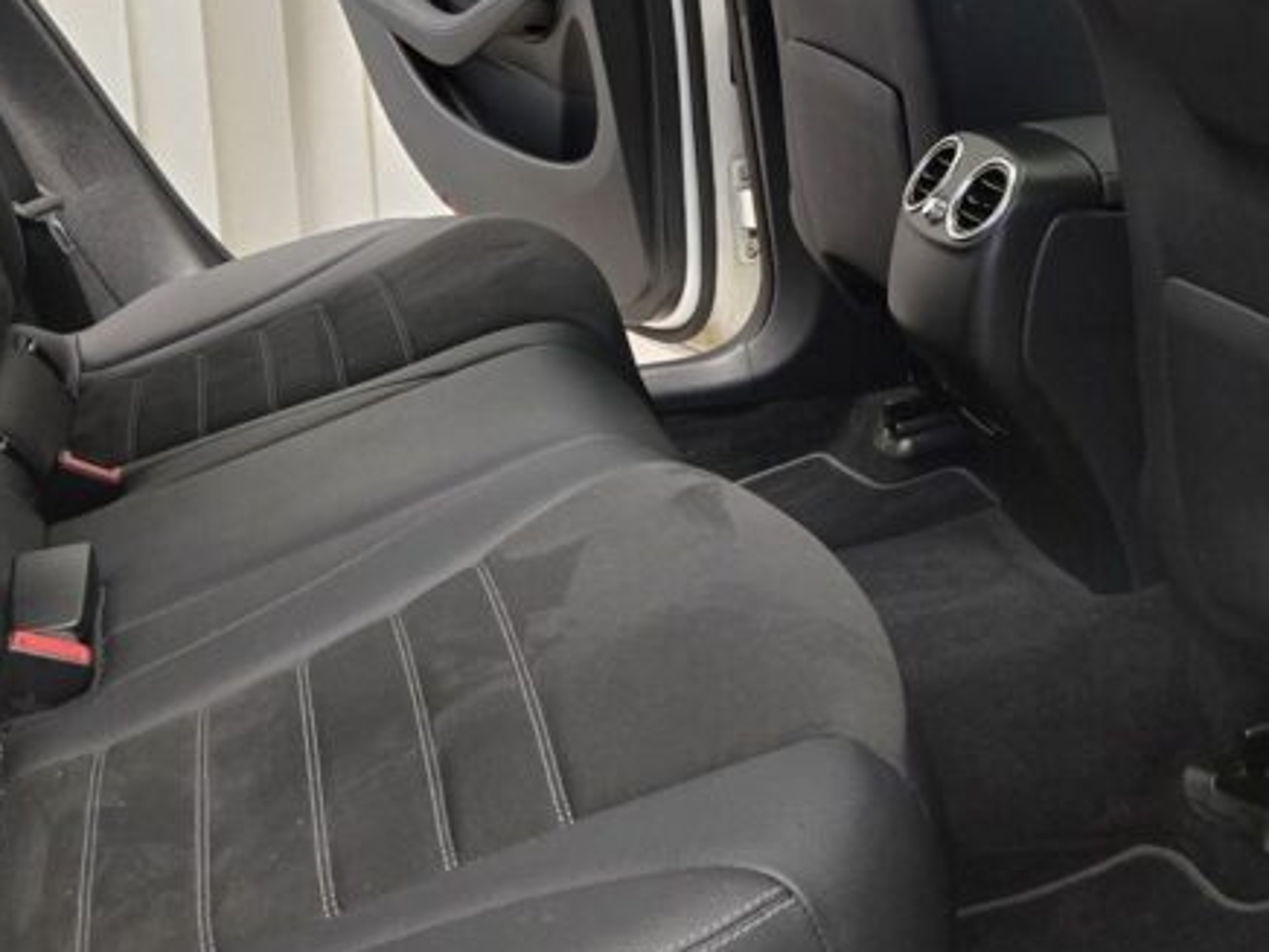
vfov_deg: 26.1
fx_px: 1980
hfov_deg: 35.1
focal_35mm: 54
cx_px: 873
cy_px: 79
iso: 400
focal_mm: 5.4
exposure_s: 1/100
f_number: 1.8
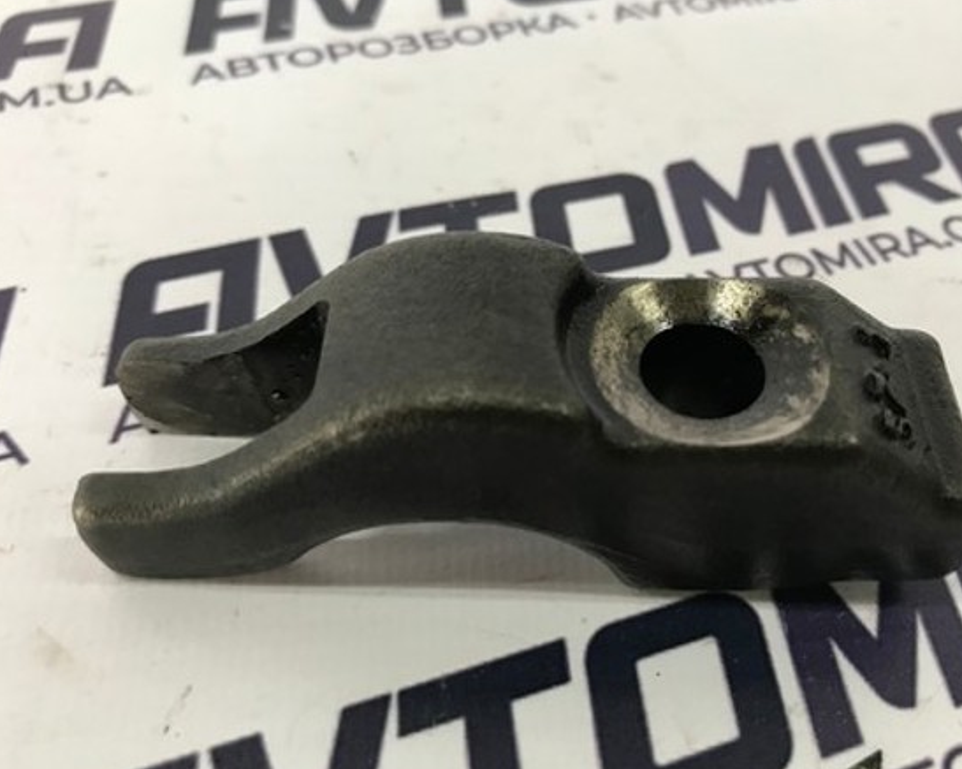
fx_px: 911
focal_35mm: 32
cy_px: 389
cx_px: 524
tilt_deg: -51.0
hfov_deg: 55.6
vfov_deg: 45.8
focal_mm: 3.99
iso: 50
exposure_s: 1/17
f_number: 1.8
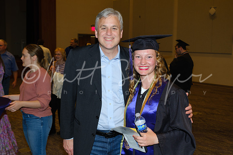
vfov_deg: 28.7
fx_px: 304
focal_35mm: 47
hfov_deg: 41.9
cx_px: 116
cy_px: 78
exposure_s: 1/60
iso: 800
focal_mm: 31.1
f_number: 5.6
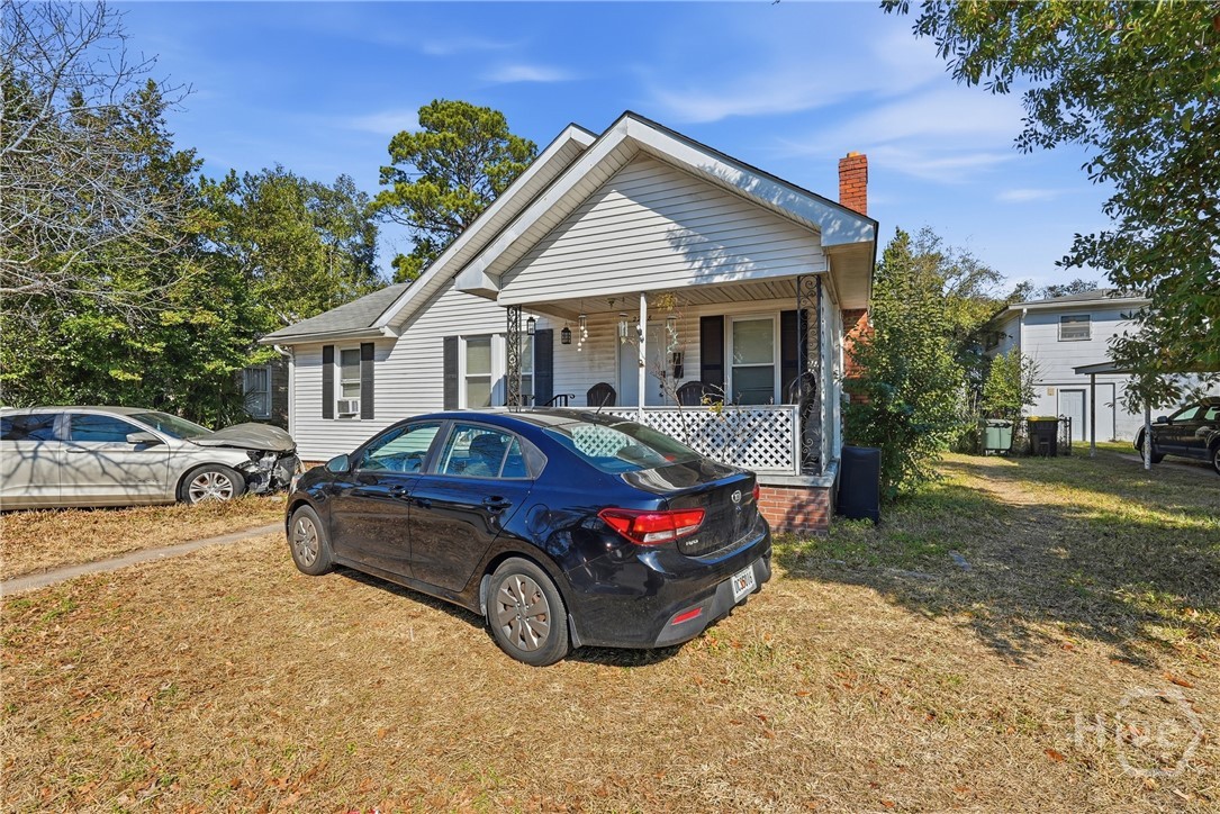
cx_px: 610
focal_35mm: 16
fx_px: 542
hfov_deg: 96.7
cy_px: 407
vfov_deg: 73.8
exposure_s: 1/2500
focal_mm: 16
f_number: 9
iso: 320
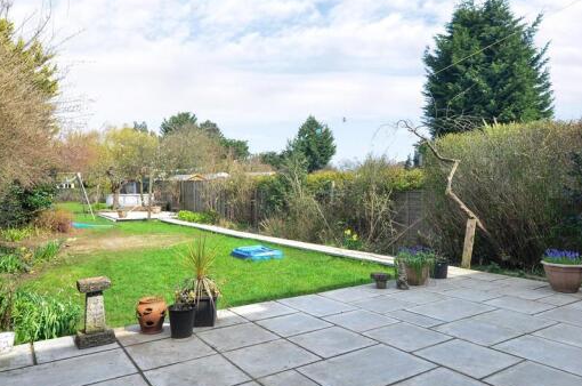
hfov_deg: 67.5
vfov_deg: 47.7
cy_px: 175
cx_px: 298
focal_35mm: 27
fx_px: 436
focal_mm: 14
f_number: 11
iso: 200
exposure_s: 1/50
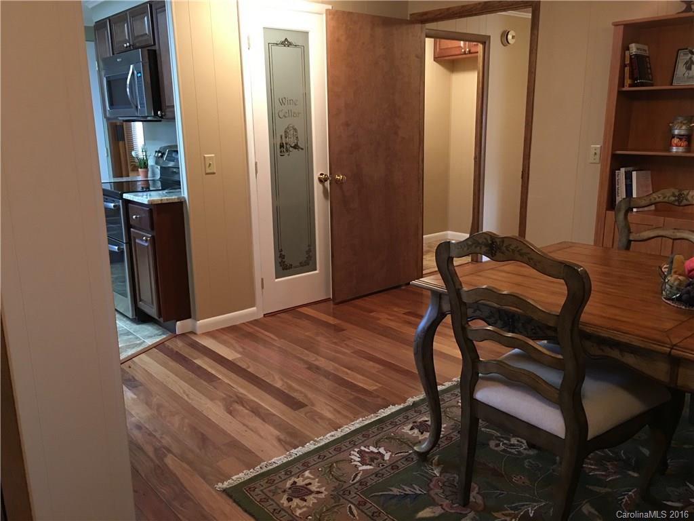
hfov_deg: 61.7
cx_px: 347
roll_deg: +0.5
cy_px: 260
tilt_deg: -13.5
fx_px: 581
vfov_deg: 48.2
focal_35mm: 29
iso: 100
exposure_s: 1/10
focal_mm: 4.15
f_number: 2.2
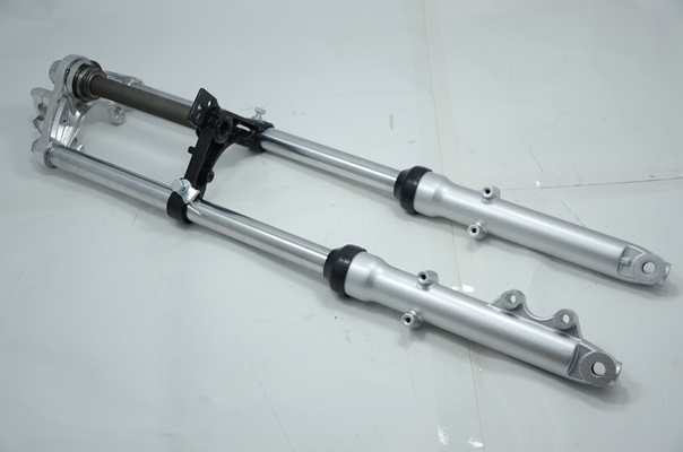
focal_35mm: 48
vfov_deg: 28.0
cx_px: 342
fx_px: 909
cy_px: 226
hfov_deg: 41.2
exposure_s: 1/50
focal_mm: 32
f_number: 4.5
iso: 100
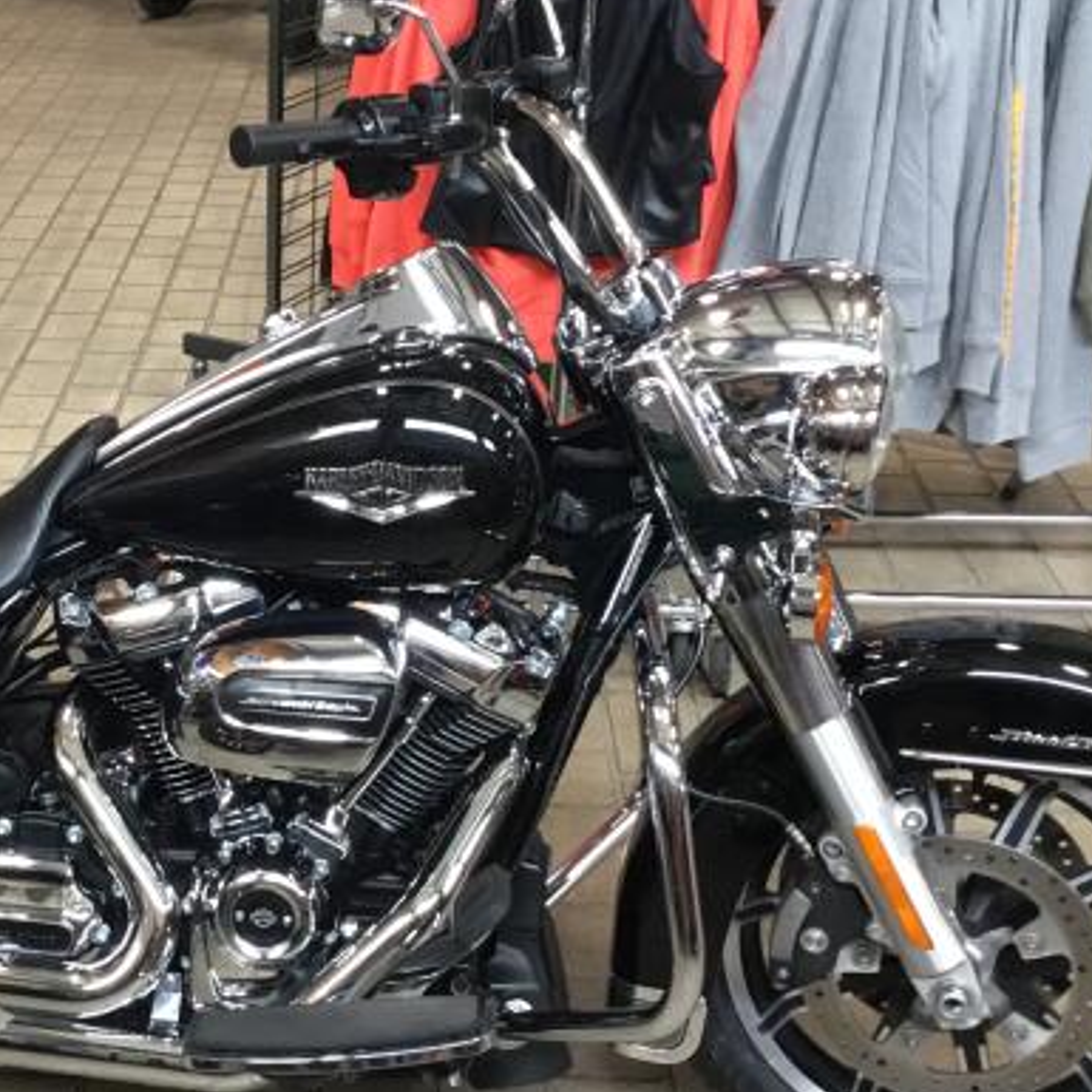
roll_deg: -0.7
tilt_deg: -24.9
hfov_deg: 29.4
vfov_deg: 30.0
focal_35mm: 57
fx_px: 2034
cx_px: 218
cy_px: 598
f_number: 2.4
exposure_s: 1/30
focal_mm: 3.3
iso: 100
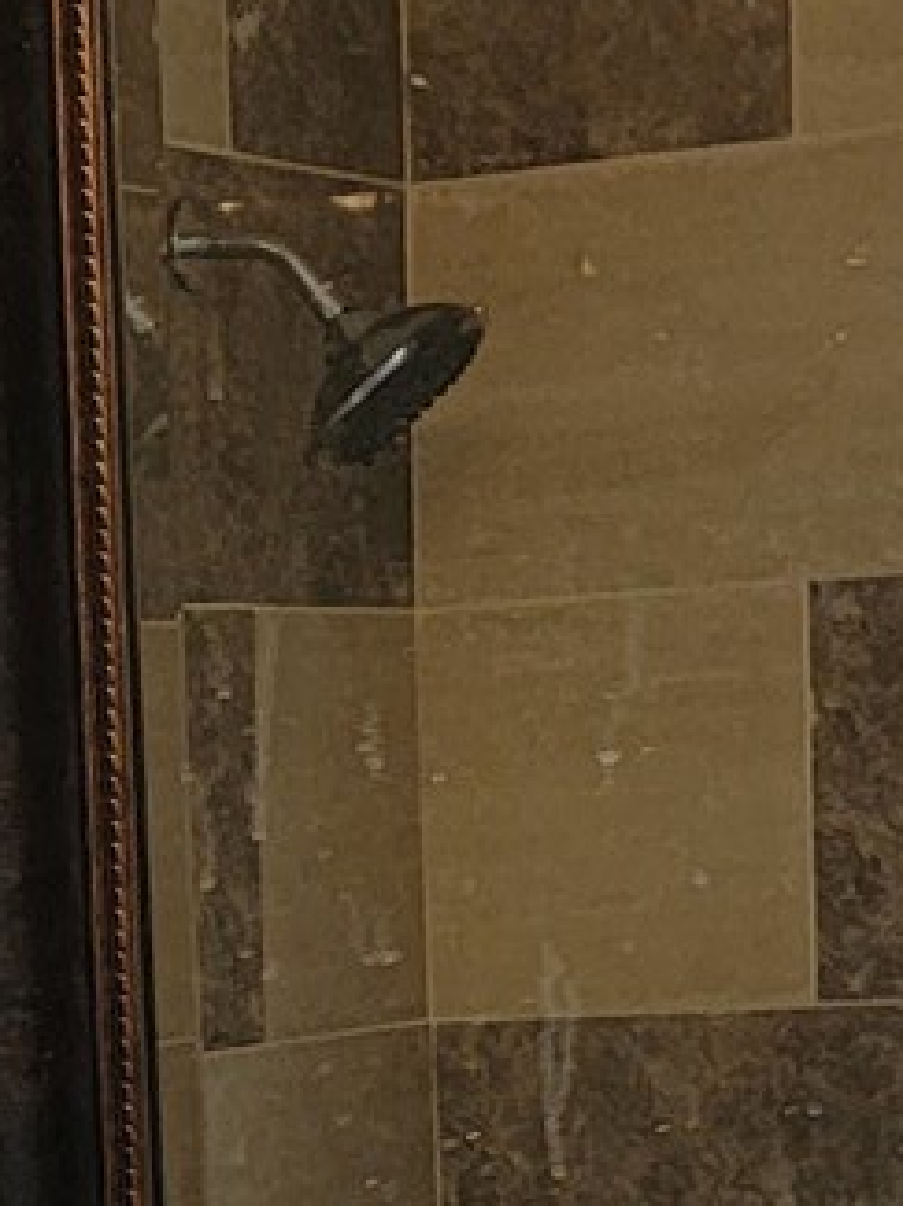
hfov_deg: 9.6
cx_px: -333
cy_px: 1387
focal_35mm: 151
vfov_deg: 12.8
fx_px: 5259
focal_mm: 6.7
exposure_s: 1/60
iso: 200
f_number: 1.8
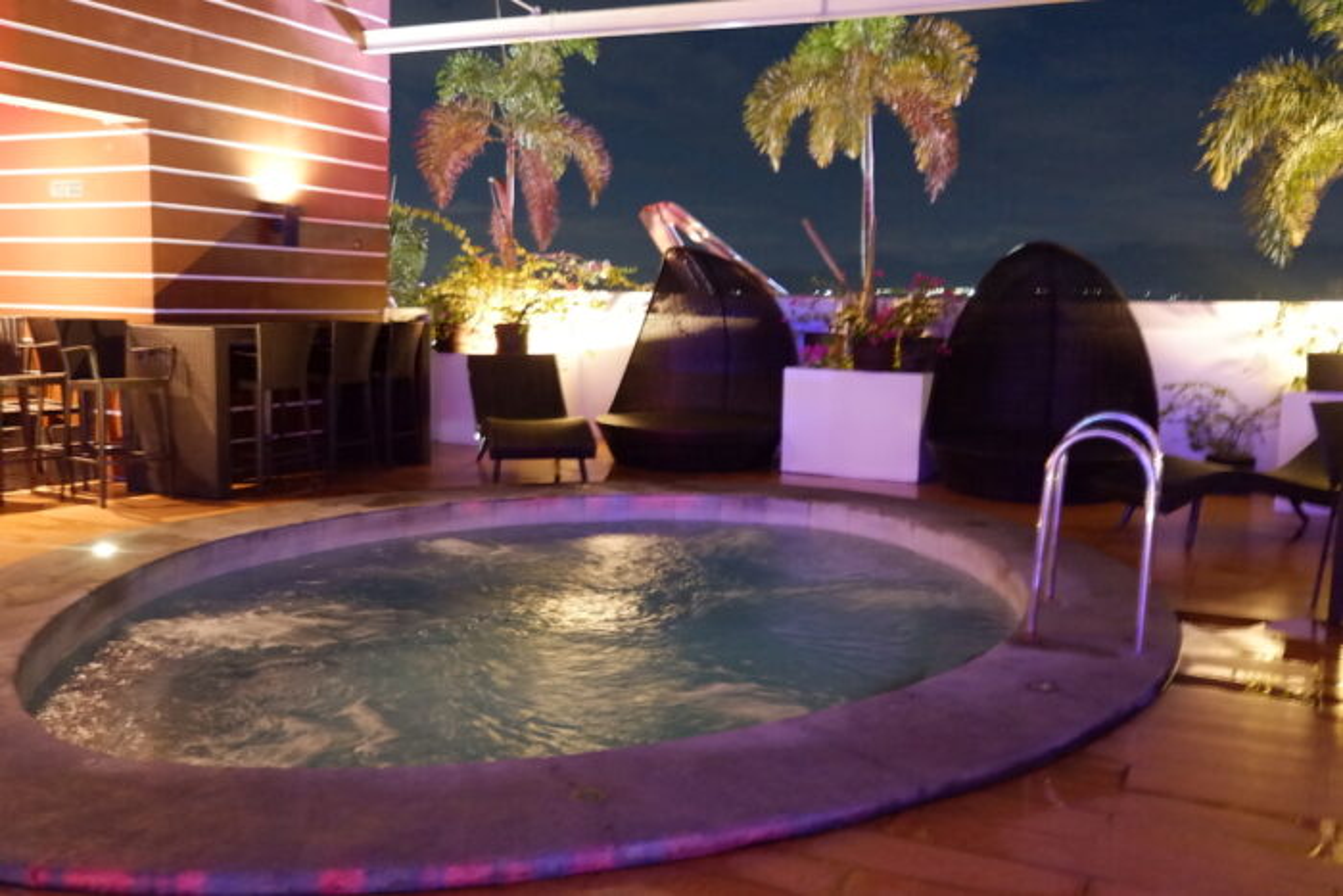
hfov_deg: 57.2
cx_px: 672
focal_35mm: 33
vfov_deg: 40.0
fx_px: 1231
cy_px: 448
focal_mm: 22
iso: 6400
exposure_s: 1/4.5
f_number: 2.8
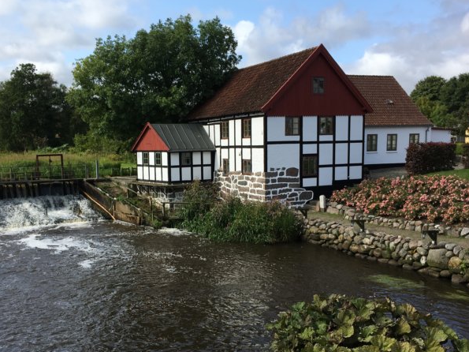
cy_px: 210
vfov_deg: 36.7
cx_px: 200
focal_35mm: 39
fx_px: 528
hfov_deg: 47.7
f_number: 2.2
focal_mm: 4.15
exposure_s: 1/1282
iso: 25
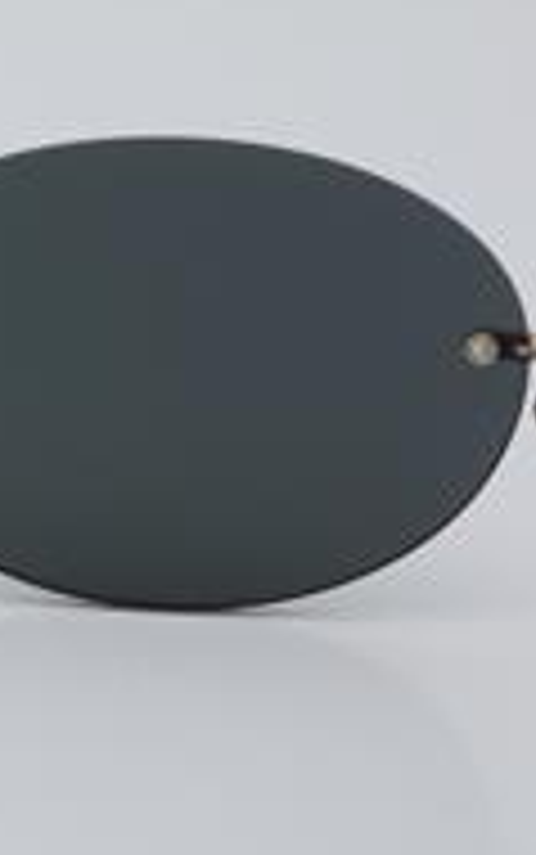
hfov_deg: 7.3
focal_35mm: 177
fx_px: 4132
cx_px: -284
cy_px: 356
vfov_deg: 11.8
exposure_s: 1/4
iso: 100
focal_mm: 55
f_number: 32
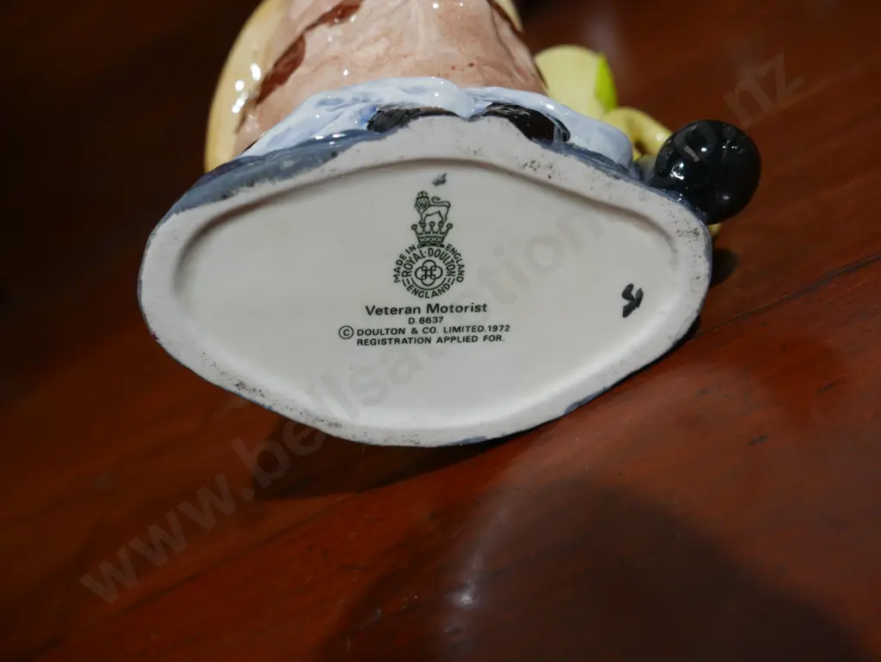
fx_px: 1019
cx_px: 440
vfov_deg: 36.0
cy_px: 331
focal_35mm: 40
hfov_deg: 46.8
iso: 500
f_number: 5
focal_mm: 20
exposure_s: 1/60
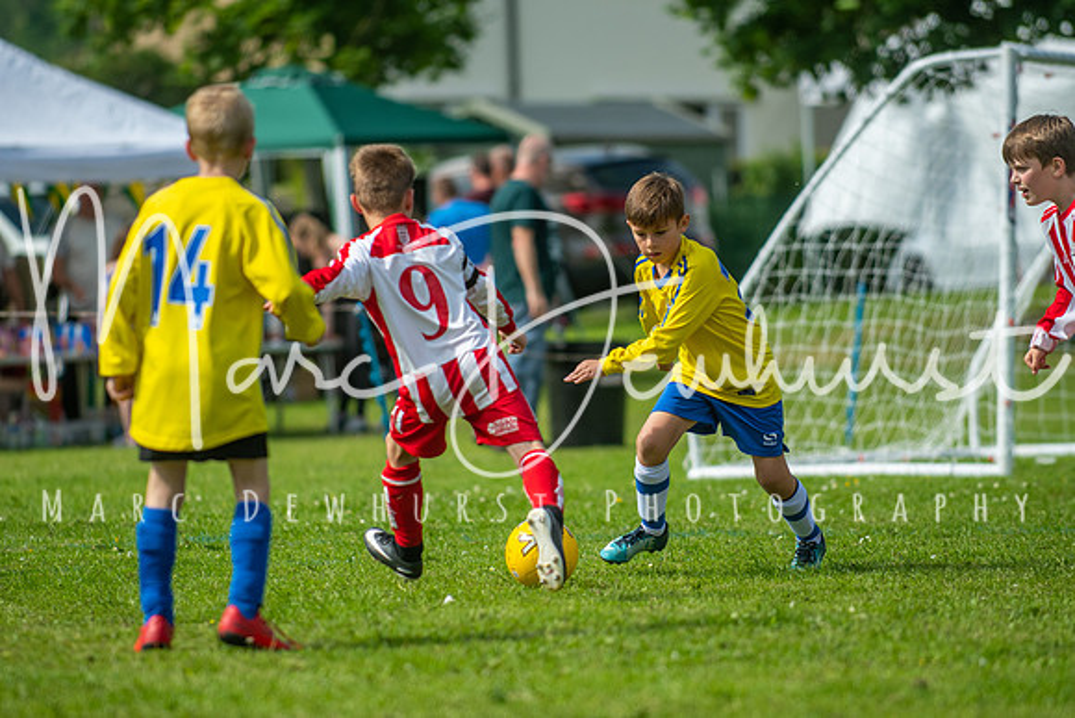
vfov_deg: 4.6
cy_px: 359
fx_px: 8960
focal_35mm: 300
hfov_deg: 6.9
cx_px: 538
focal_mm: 200
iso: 250
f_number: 3.2
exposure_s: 1/3200
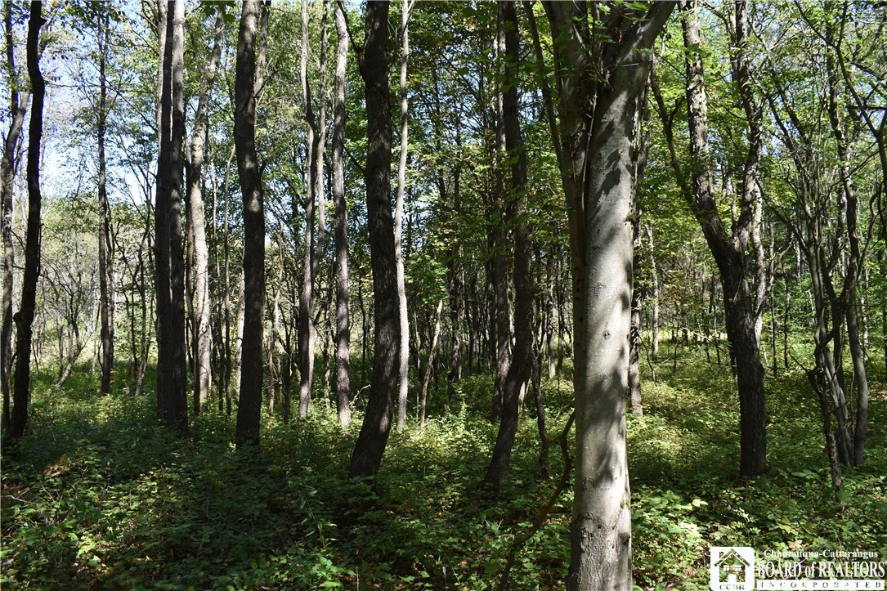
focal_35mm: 27
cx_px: 444
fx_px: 665
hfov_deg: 67.4
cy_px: 296
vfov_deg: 47.9
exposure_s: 1/200
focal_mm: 18
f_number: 7.1
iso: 400
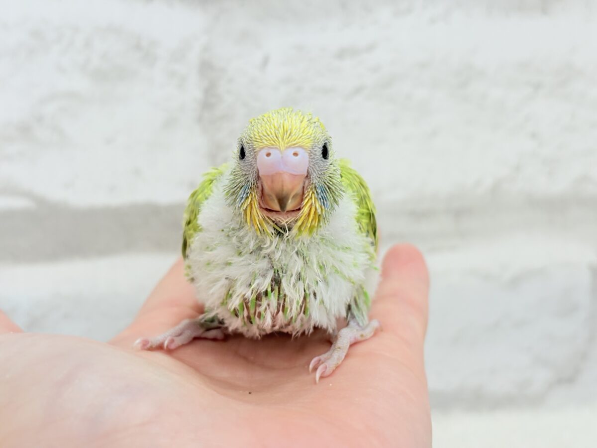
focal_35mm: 52
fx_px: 897
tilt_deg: -5.8
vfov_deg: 28.0
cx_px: 298
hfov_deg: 36.8
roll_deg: +1.1
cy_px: 224
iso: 80
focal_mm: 5.96
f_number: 1.6
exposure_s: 1/100
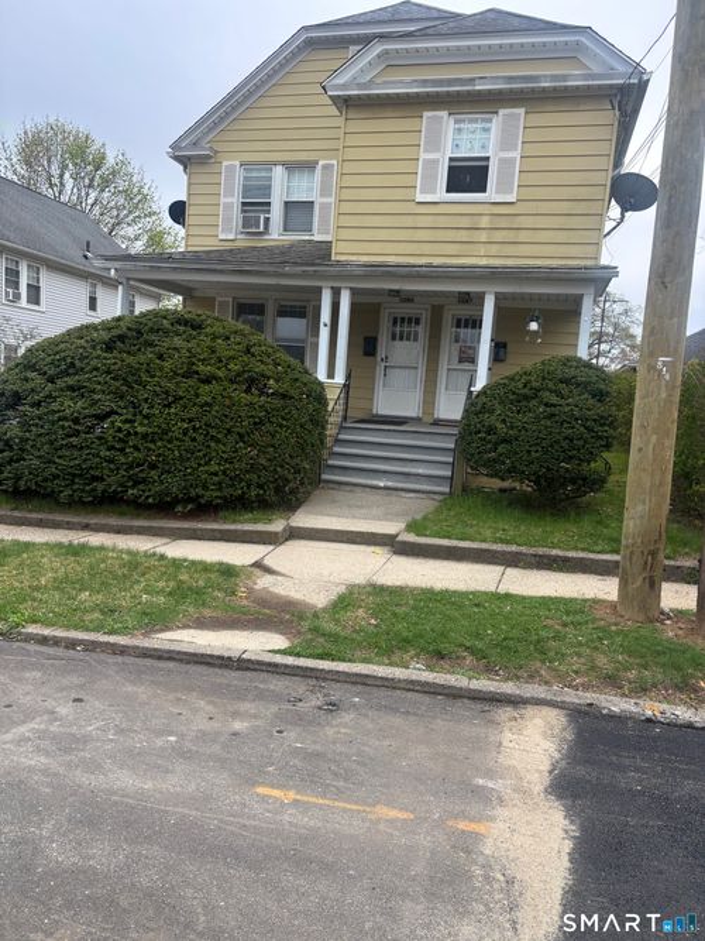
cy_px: 470
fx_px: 706
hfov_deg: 53.0
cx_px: 352
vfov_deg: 67.3
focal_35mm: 26
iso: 50
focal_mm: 5.96
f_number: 1.6
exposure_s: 1/464
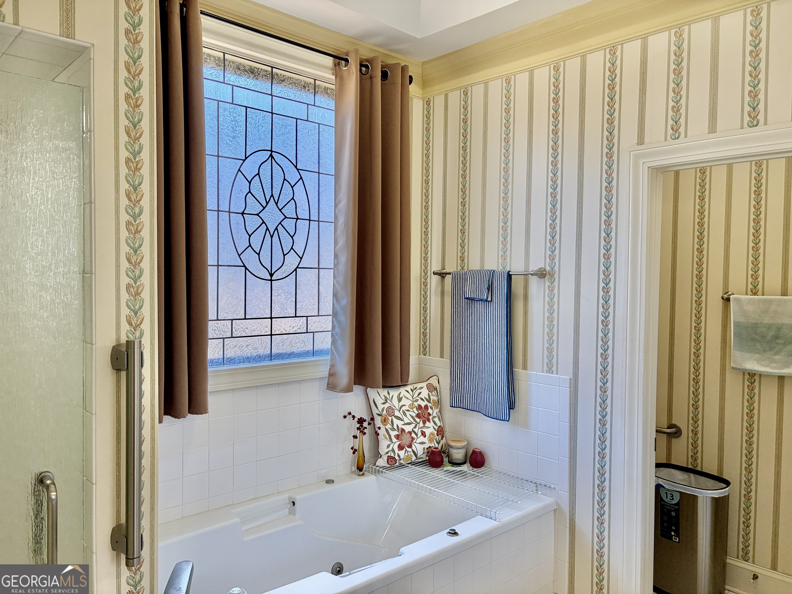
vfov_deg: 53.1
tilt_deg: -1.2
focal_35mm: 26
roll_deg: -0.4
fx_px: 595
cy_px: 297
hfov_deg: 67.3
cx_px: 396
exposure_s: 1/189
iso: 125
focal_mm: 5.96
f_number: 1.6
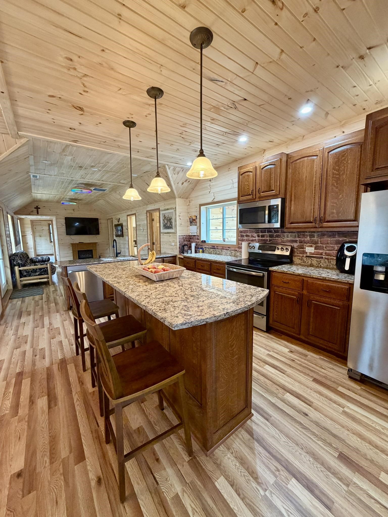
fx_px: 209
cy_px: 258
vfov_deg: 102.1
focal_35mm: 14
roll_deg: +0.6
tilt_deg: -7.7
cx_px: 194
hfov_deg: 85.7
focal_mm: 2.22
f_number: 2.2
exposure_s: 1/60
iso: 320
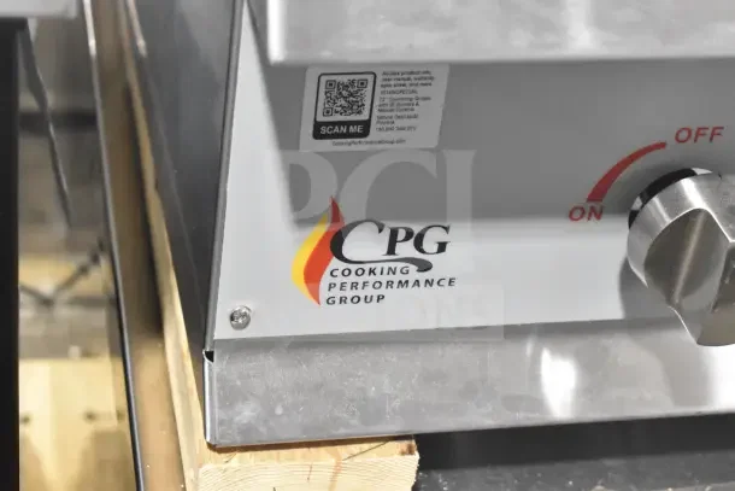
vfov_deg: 16.6
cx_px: 368
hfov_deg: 24.6
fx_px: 1685
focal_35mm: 82
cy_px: 246
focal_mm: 55
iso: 6400
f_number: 5.6
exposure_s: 1/125
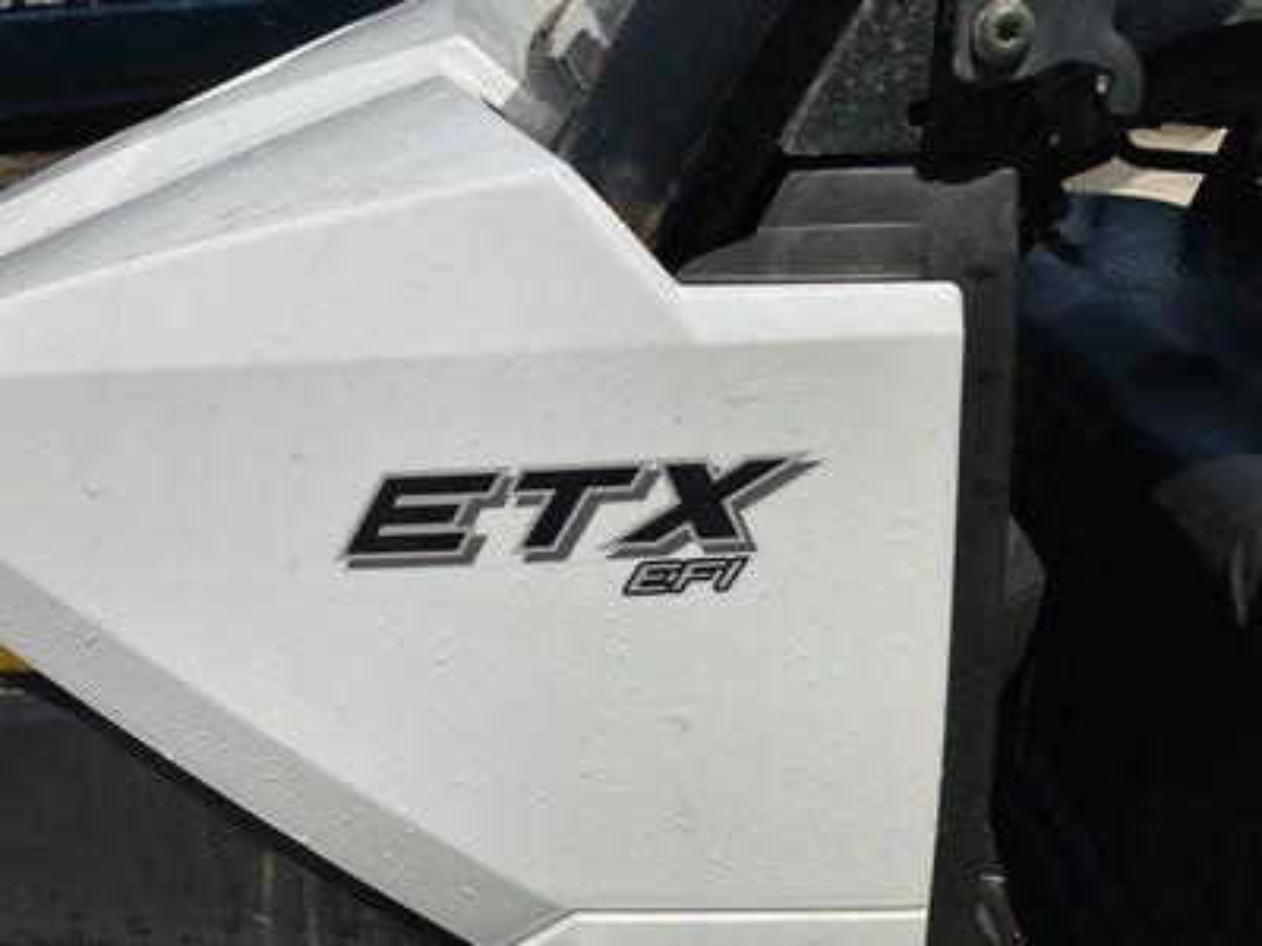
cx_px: 631
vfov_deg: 48.2
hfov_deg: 61.7
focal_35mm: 29
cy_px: 473
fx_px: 1057
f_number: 1.8
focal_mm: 3
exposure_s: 1/6536
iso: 25
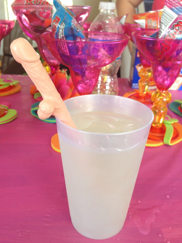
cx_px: 90
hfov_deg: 41.8
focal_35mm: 34
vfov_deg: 54.0
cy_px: 120
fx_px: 238
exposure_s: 1/20
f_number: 2.4
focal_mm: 4.13
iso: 64
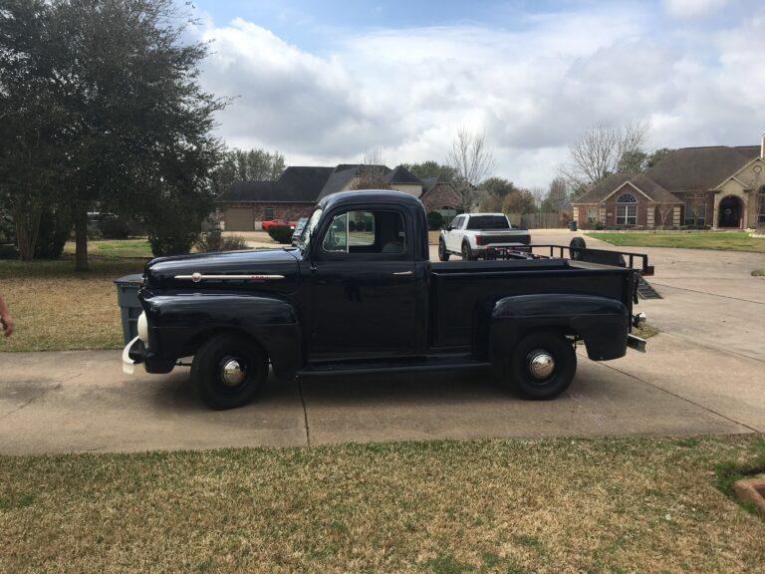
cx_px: 382
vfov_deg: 48.2
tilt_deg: -4.4
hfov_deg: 61.7
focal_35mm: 29
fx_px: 641
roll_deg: +1.0
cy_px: 287
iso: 25
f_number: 2.2
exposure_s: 1/1972
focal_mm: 4.15
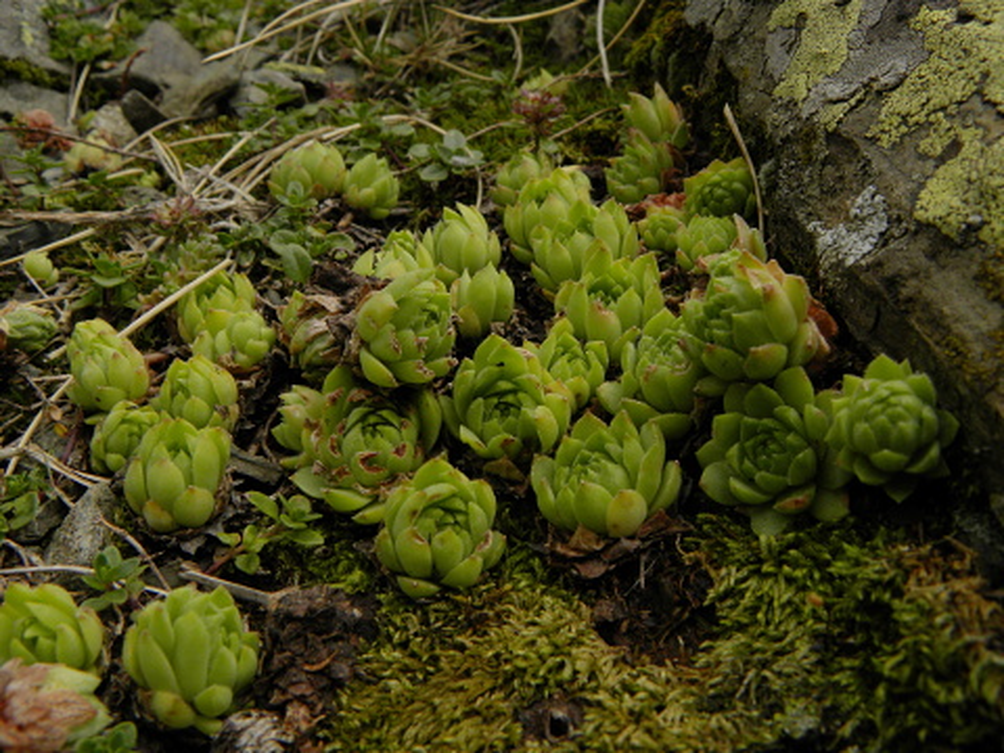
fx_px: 957
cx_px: 502
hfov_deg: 55.4
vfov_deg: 42.9
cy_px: 376
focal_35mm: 33
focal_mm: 5.9
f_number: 5
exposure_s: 1/500
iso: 64
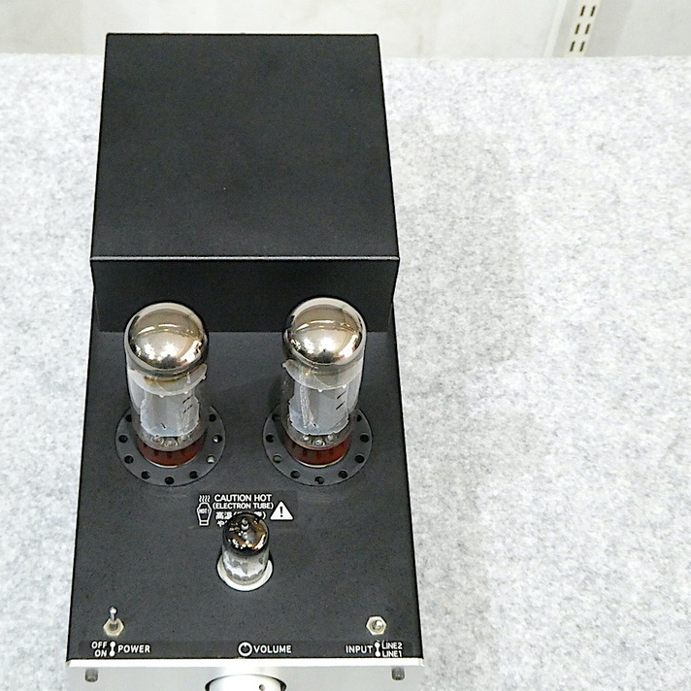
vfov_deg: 30.6
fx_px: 1265
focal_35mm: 56
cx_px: 243
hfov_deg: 30.4
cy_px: 344
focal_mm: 8.4
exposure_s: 1/60
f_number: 4
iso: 1600
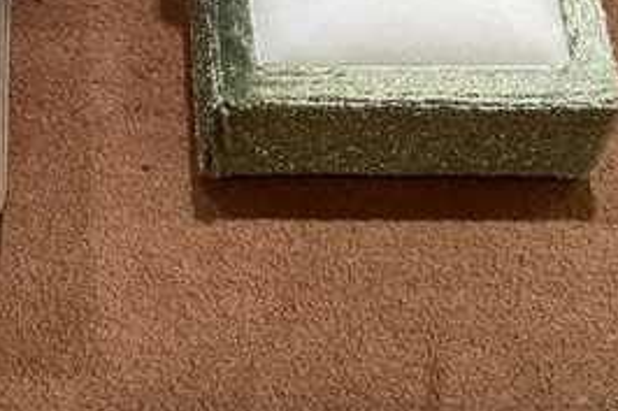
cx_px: 142
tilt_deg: -55.1
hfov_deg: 20.8
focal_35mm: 97
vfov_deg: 13.7
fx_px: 1664
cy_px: -60
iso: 40
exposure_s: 1/100
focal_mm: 3.3
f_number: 2.4
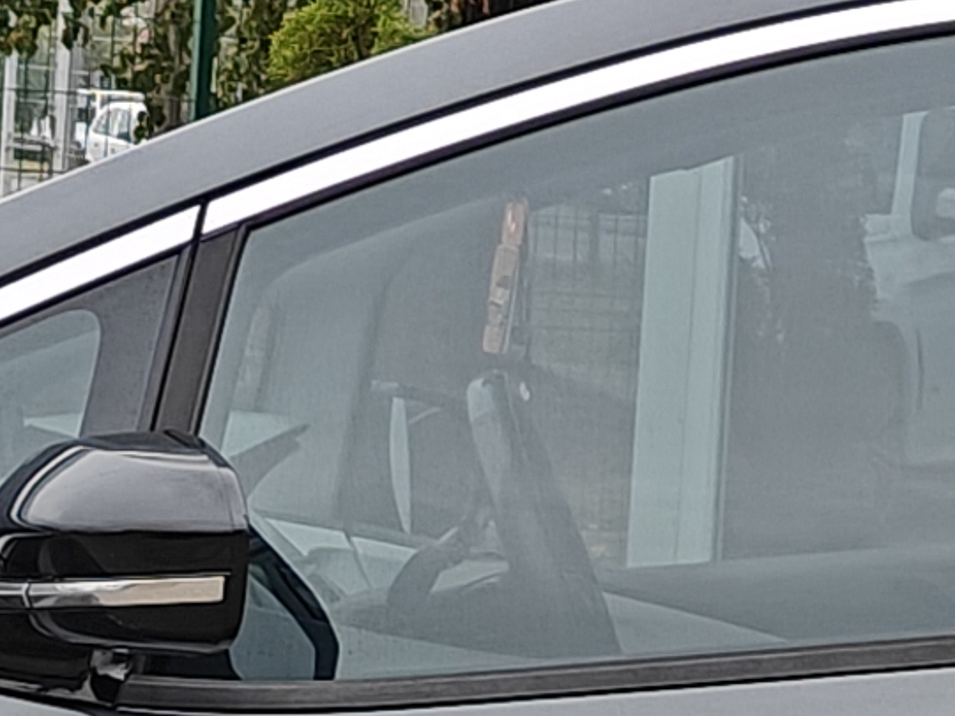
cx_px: 1040
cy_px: 1055
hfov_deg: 7.2
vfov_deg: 5.4
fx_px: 7532
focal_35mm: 273
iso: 50
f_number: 2
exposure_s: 1/240
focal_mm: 7.08
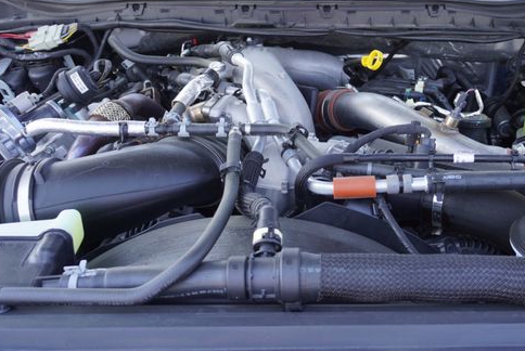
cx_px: 316
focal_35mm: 42
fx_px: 608
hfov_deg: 46.4
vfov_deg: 32.1
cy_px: 130
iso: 100
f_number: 4.5
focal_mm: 21
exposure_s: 1/100
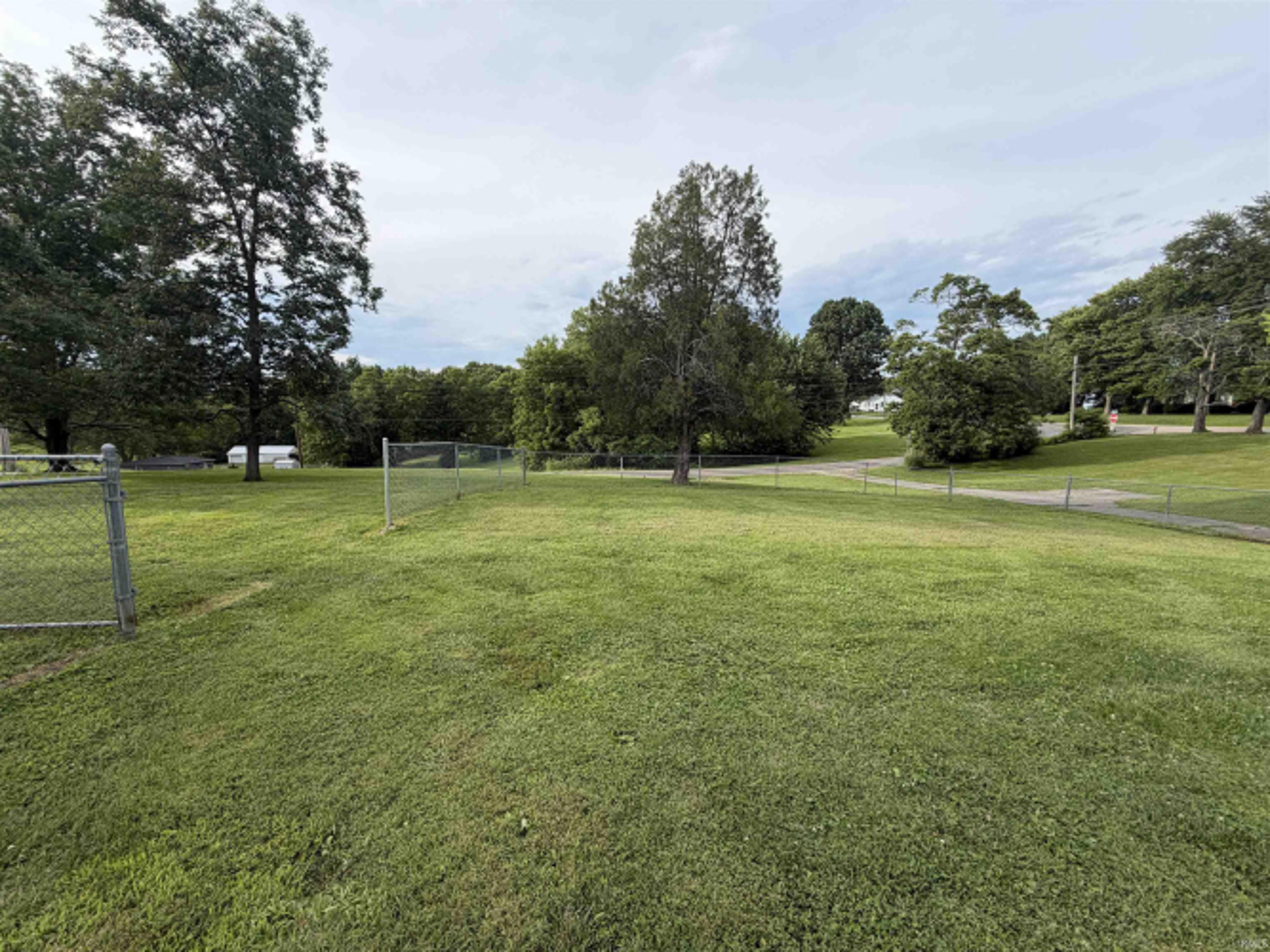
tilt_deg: -9.0
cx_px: 635
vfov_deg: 85.7
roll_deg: -1.3
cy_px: 476
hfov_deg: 102.1
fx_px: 514
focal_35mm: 14
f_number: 2.2
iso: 40
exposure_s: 1/574
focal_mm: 2.22
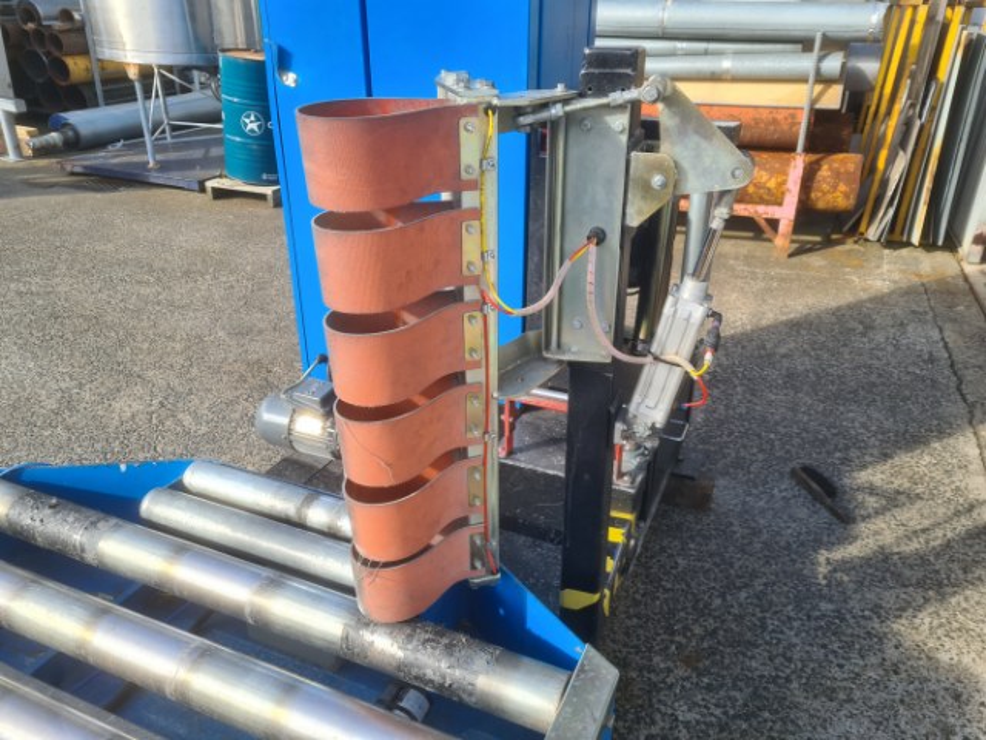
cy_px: 370
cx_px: 493
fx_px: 741
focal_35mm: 26
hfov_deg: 67.3
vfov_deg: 53.1
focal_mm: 5.4
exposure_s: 1/487
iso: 50
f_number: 1.8
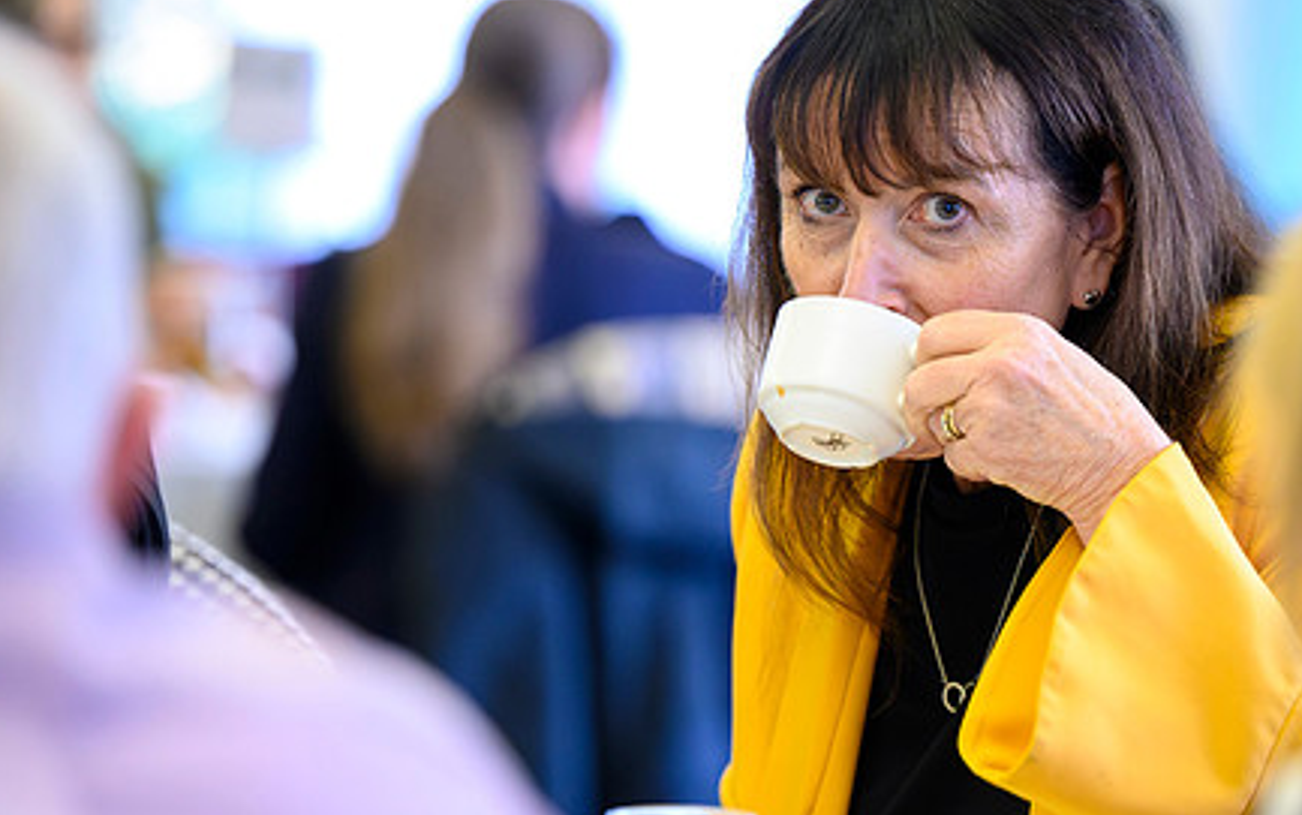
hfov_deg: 9.3
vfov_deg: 5.8
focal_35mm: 225
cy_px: 484
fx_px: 7987
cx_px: 806
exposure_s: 1/200
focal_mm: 165
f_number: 2.8
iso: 12800
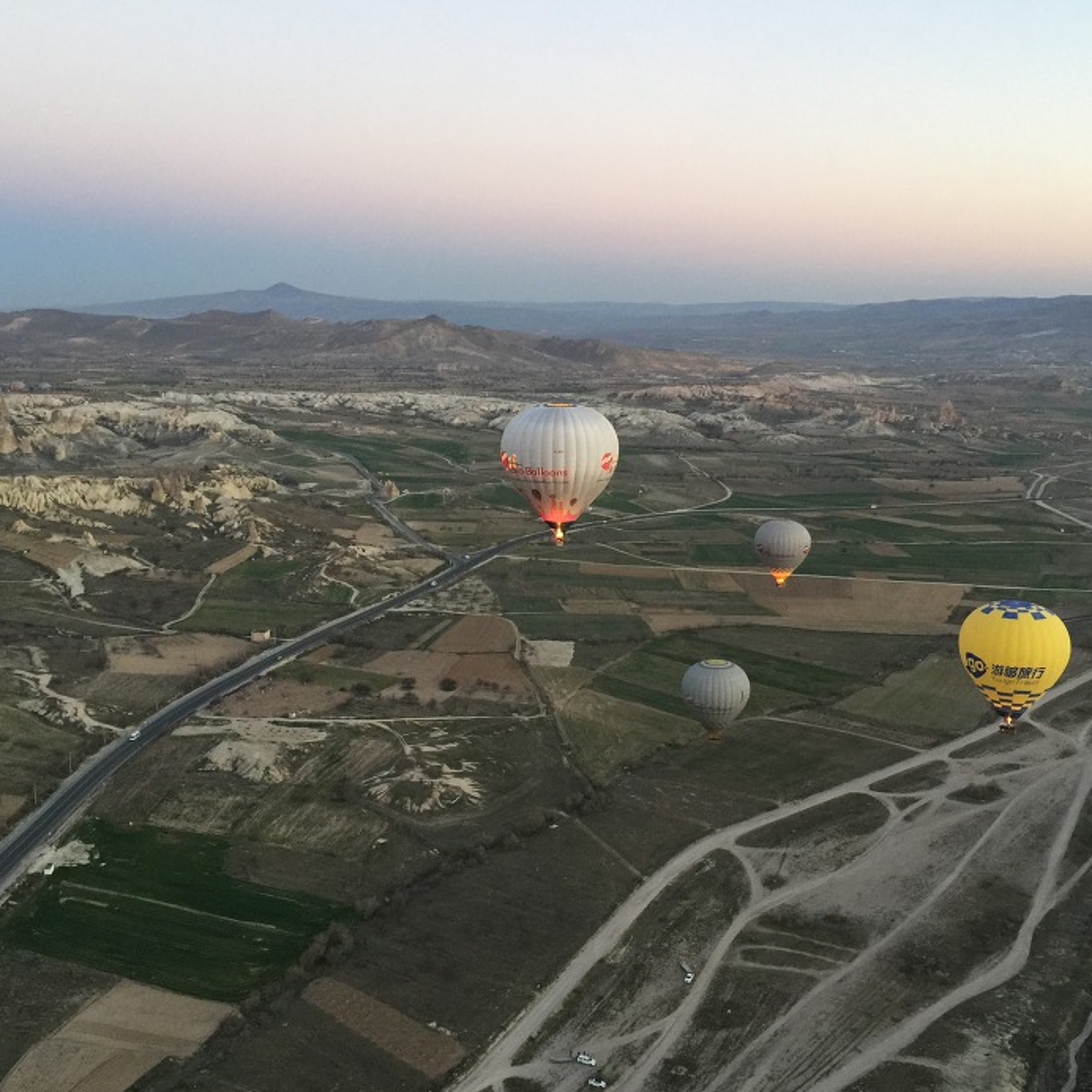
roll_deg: -1.2
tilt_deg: -12.1
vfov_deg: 47.2
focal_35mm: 35
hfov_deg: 47.2
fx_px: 1249
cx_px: 552
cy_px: 551
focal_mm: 4.15
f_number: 2.2
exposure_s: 1/33
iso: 64
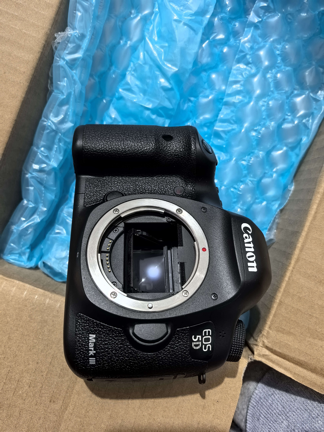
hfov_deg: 51.4
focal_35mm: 27
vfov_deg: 65.3
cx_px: 162
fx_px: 337
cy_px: 216
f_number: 2
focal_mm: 6.98
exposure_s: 1/100
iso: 2000
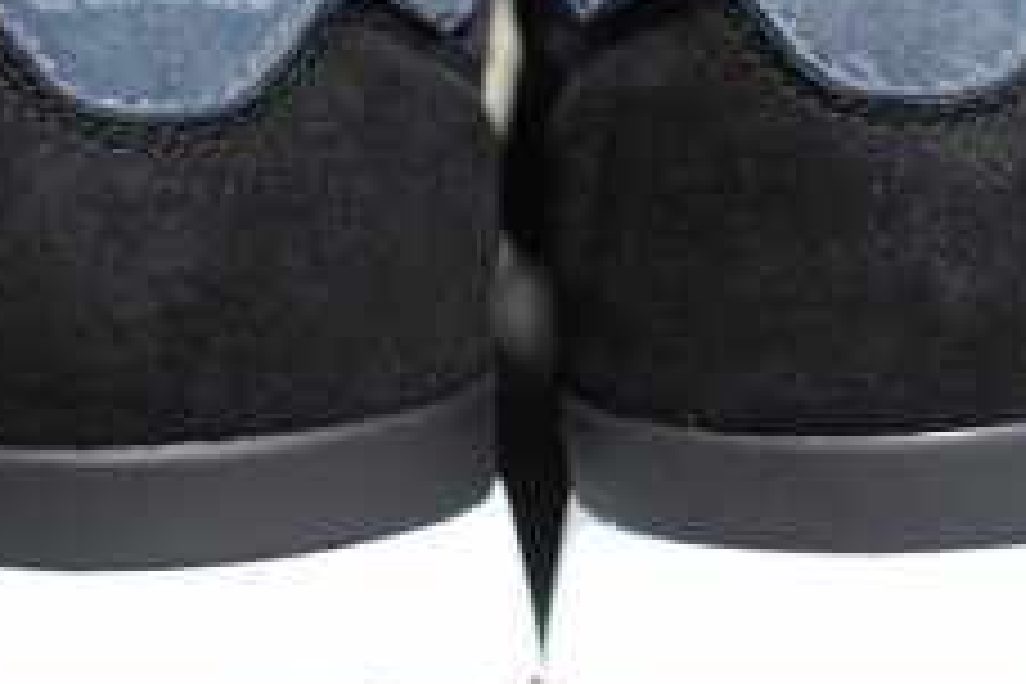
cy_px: 76
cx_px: 495
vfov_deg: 10.9
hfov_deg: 16.4
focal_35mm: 125
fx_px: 3562
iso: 80
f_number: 4
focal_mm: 50
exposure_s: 1/640
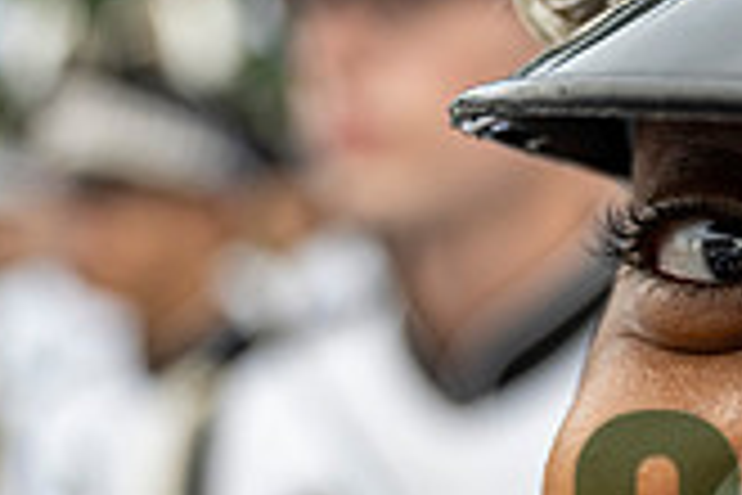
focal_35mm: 141
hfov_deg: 14.1
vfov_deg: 9.6
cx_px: 913
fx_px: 2906
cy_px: 623
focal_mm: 40
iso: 400
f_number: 4
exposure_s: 1/800
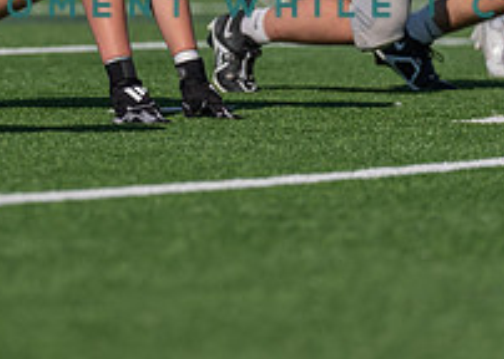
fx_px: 8611
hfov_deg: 3.4
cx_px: 127
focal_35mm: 602
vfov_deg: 2.4
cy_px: -102
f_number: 2.8
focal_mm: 200
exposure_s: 1/2500
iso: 100
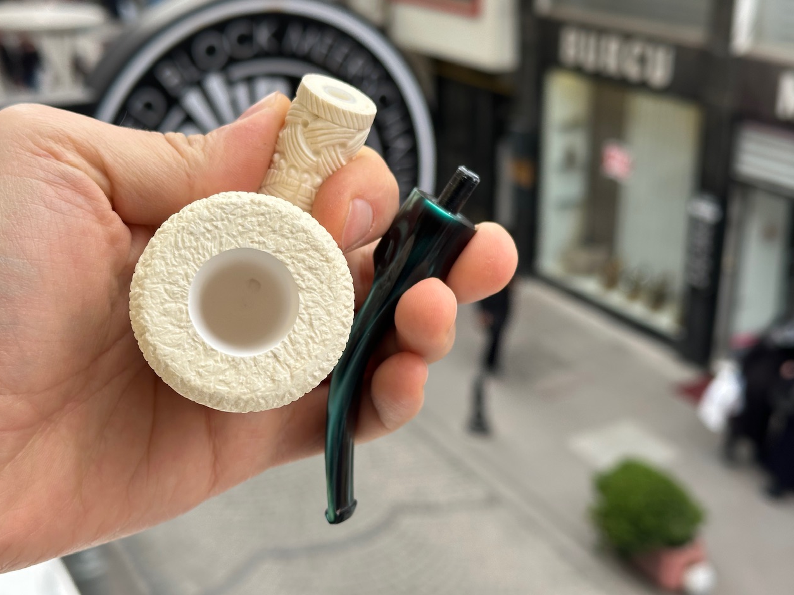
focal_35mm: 49
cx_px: 399
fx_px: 1124
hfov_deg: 38.9
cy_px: 294
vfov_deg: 29.7
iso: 64
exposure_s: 1/222
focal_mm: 6.86
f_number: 1.78
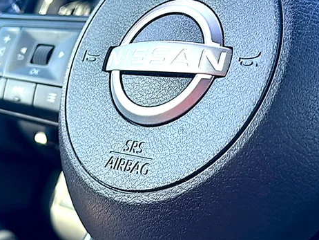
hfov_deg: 36.0
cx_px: 125
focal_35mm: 53
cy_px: 59
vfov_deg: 27.2
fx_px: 489
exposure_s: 1/67
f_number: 1.78
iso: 64
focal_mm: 6.86
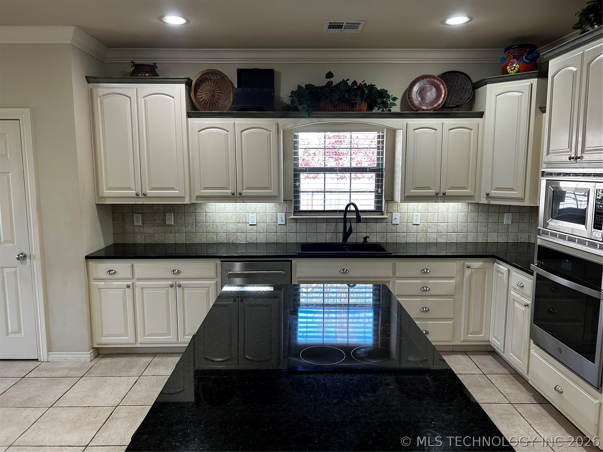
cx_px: 302
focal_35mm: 26
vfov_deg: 53.1
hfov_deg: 67.3
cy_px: 226
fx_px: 453
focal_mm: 5.7
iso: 125
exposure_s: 1/120
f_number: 1.5
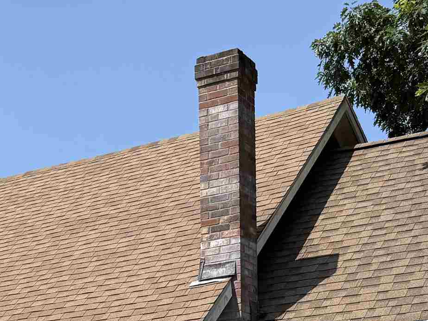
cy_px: 498
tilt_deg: -0.3
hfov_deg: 24.1
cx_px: 104
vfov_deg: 16.6
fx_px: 989
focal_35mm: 80
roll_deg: +1.4
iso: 80
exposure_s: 1/4167
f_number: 1.78
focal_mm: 6.76
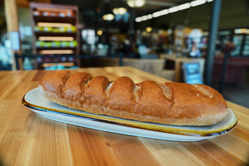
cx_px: 124
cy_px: 83
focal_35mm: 24
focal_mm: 24
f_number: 4
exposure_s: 1/125
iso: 400
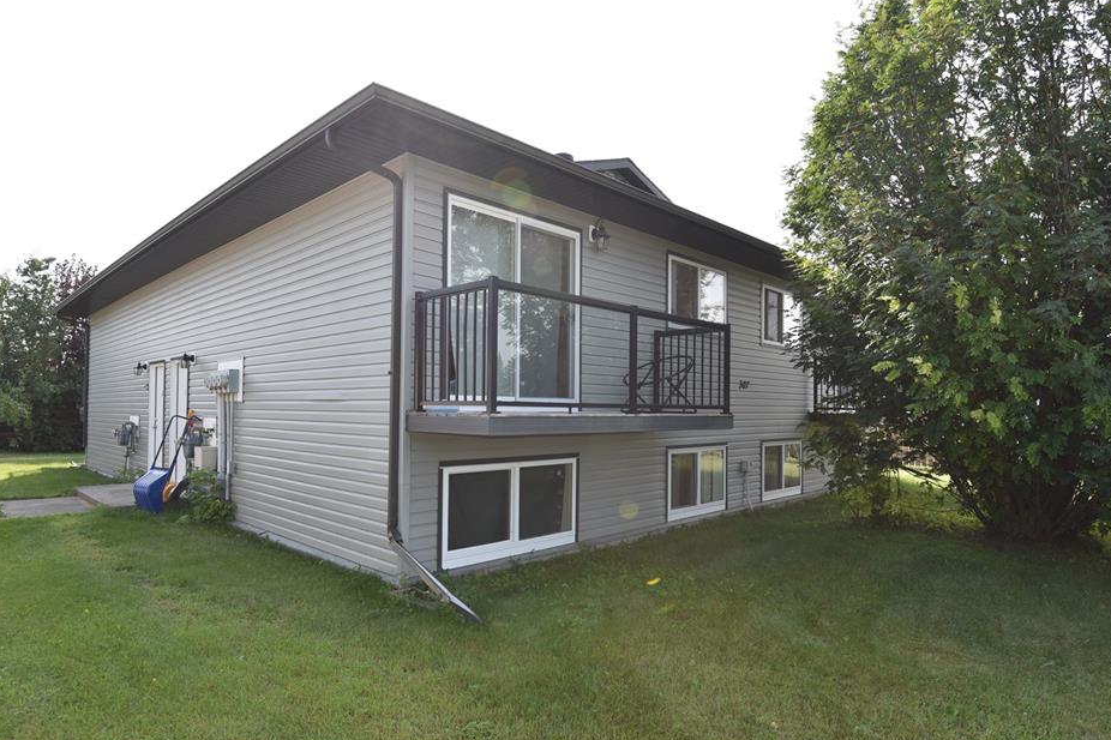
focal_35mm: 21
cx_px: 591
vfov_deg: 59.4
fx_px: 648
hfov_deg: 81.1
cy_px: 393
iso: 100
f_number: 7.1
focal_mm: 19
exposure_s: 1/200
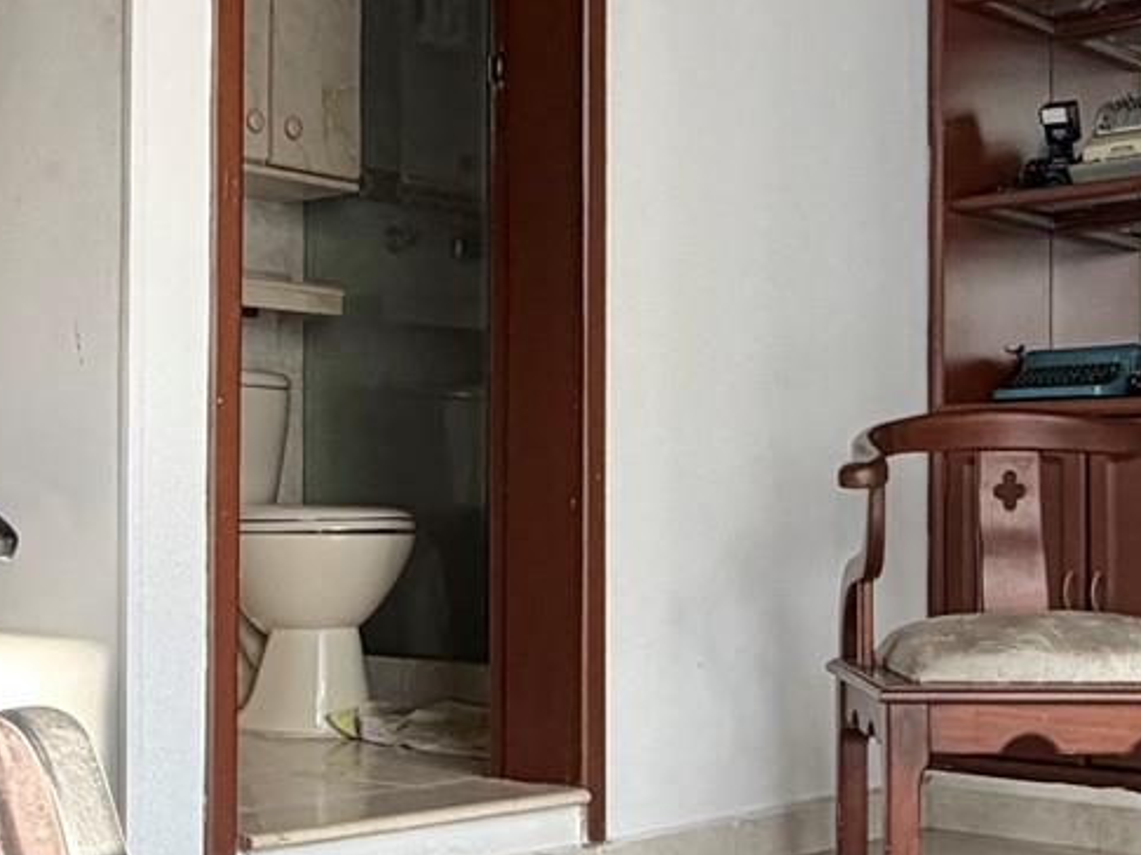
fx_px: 1944
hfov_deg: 32.6
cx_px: 678
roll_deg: +0.2
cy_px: 465
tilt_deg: +0.6
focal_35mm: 59
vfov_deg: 24.8
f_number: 2.2
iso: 100
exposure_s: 1/121
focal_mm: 2.22
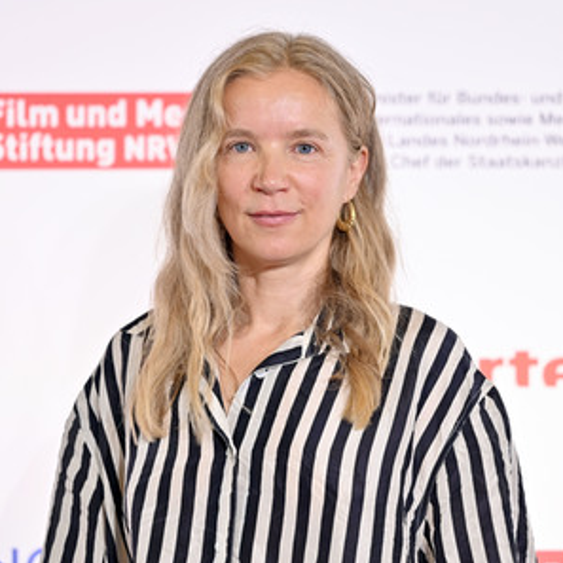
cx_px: 274
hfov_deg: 13.1
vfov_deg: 13.1
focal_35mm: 133
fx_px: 2447
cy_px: 281
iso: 640
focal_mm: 103
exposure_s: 1/320
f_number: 2.8
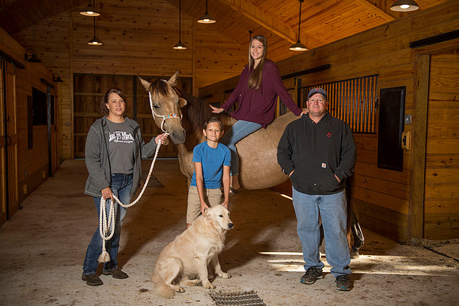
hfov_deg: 48.5
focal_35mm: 40
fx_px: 510
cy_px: 153
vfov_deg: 33.4
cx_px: 230
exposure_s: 1/200
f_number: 2.8
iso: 125
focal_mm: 40
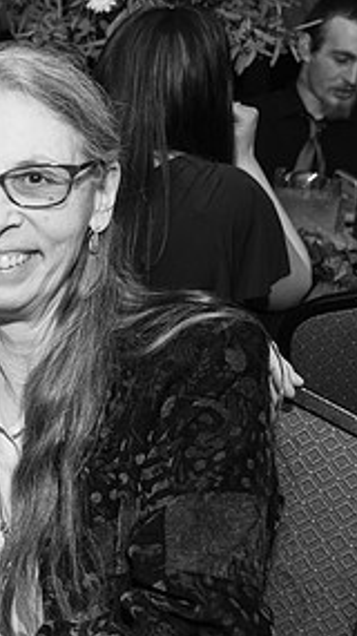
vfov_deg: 32.8
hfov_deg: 16.7
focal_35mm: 64
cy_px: 336
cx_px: -216
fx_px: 1079
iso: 800
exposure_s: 1/200
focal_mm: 30
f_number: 4
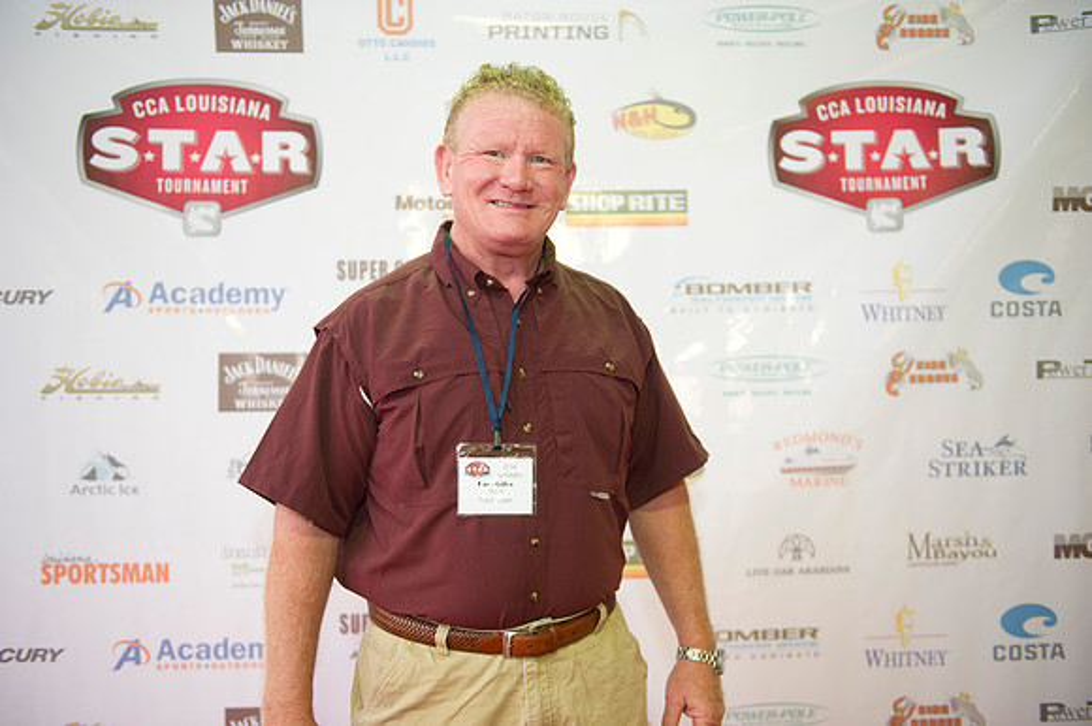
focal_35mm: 38
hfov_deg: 50.7
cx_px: 546
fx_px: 1152
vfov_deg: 35.0
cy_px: 363
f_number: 2.8
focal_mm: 38
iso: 1000
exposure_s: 1/80
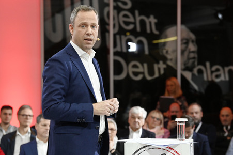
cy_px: 78
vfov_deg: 11.8
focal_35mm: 116
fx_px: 750
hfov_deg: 17.7
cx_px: 116
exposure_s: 1/640
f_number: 5.6
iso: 6400
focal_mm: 116
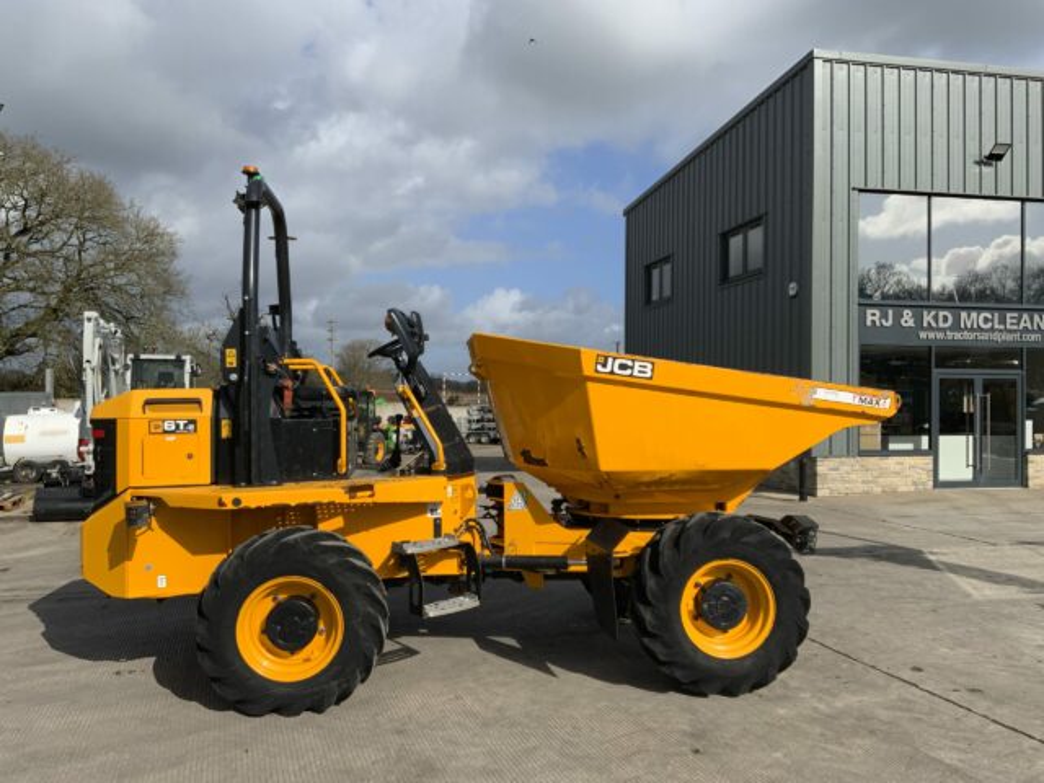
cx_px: 522
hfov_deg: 61.7
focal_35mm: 29
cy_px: 392
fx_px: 875
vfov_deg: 48.2
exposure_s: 1/2667
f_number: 1.8
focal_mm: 3
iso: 16
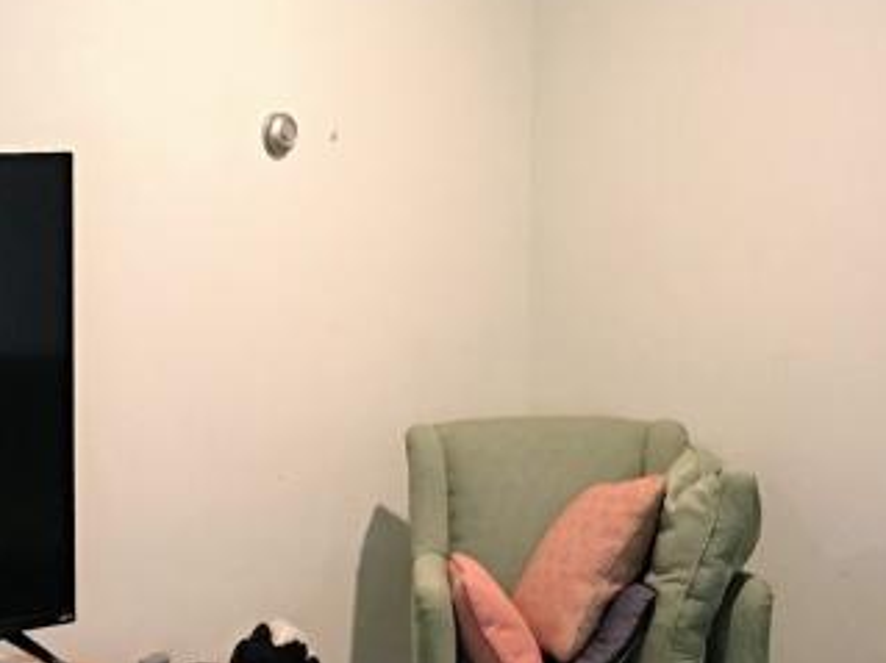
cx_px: 211
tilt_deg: -7.8
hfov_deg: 20.9
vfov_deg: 15.8
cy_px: 537
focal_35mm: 93
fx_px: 2379
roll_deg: +0.5
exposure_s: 1/15
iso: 100
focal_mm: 4.15
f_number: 2.2
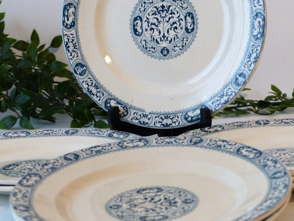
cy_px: 123
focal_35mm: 118
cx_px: 158
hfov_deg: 16.7
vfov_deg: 12.6
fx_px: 1002
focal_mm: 16.9
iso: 400
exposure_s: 1/25
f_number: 2.8
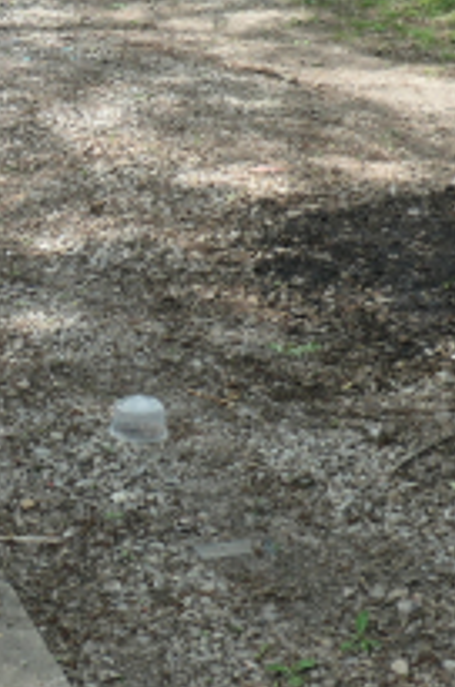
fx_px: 1674
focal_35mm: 88
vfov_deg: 22.9
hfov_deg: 15.2
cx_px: 7
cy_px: 147
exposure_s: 1/640
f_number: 3.3
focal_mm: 8.8
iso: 200
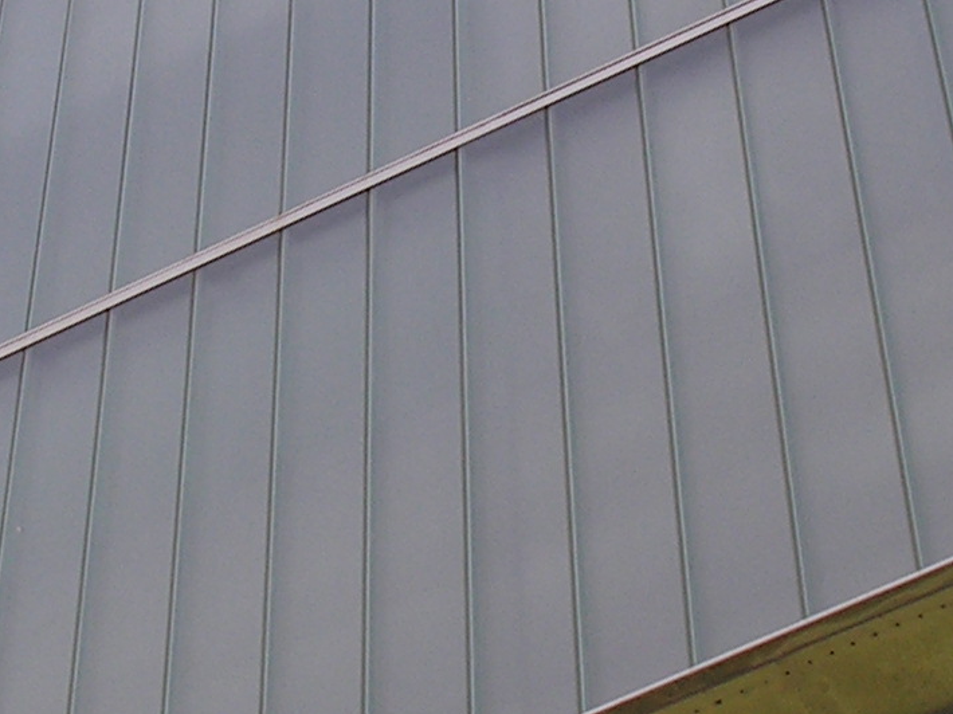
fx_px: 4431
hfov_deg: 12.3
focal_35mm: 161
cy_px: 429
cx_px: 362
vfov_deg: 9.2
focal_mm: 8.9
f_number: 2.8
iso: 50
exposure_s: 1/19
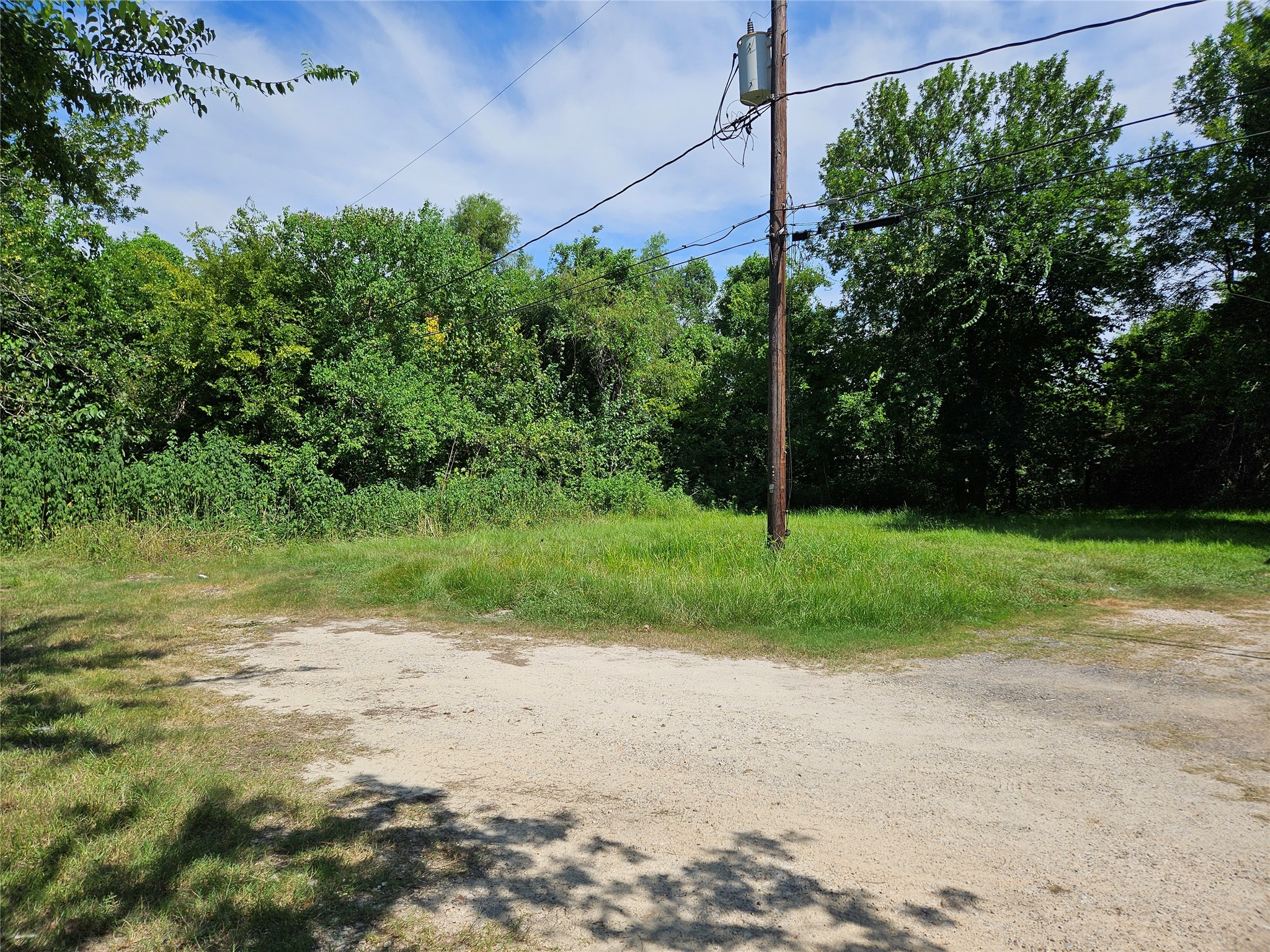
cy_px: 476
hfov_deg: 73.9
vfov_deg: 58.9
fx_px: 844
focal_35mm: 23
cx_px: 635
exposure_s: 1/3220
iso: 25
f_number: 1.8
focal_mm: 5.4
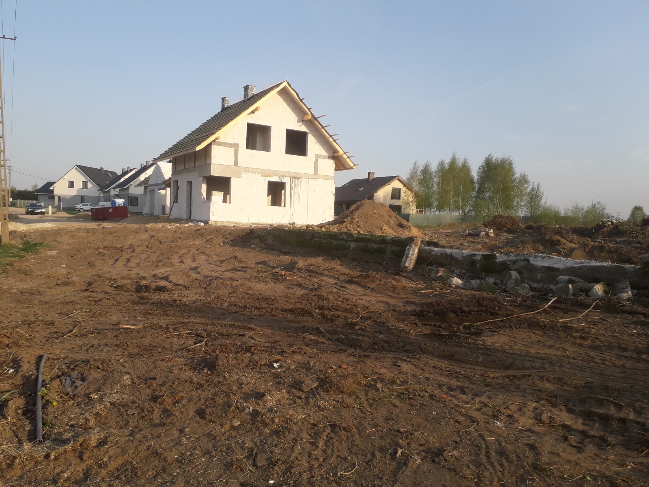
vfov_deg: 51.4
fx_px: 506
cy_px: 244
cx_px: 324
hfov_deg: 65.3
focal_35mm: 27
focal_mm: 3.6
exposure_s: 1/894
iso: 40
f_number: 1.9
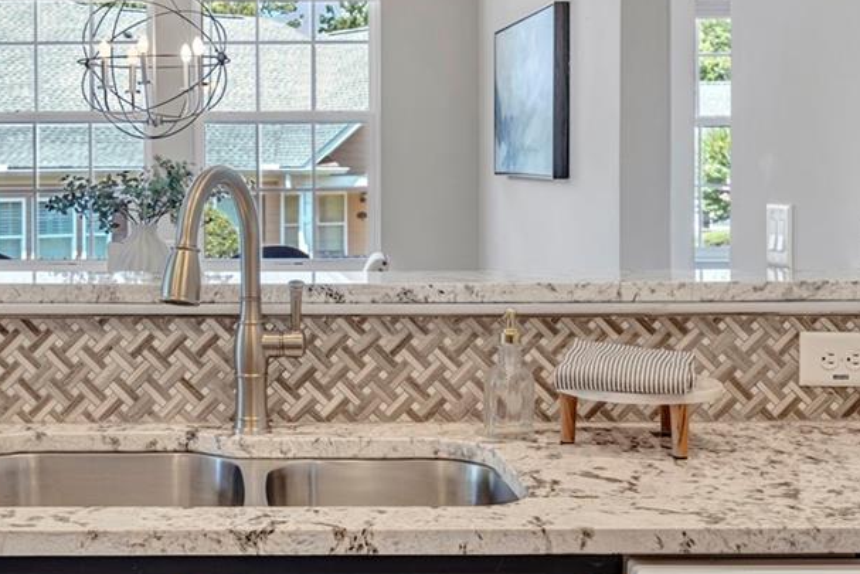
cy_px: 171
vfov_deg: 22.9
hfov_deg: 33.5
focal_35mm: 59
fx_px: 1410
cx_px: 256
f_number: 8
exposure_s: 1/25
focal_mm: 35
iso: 640
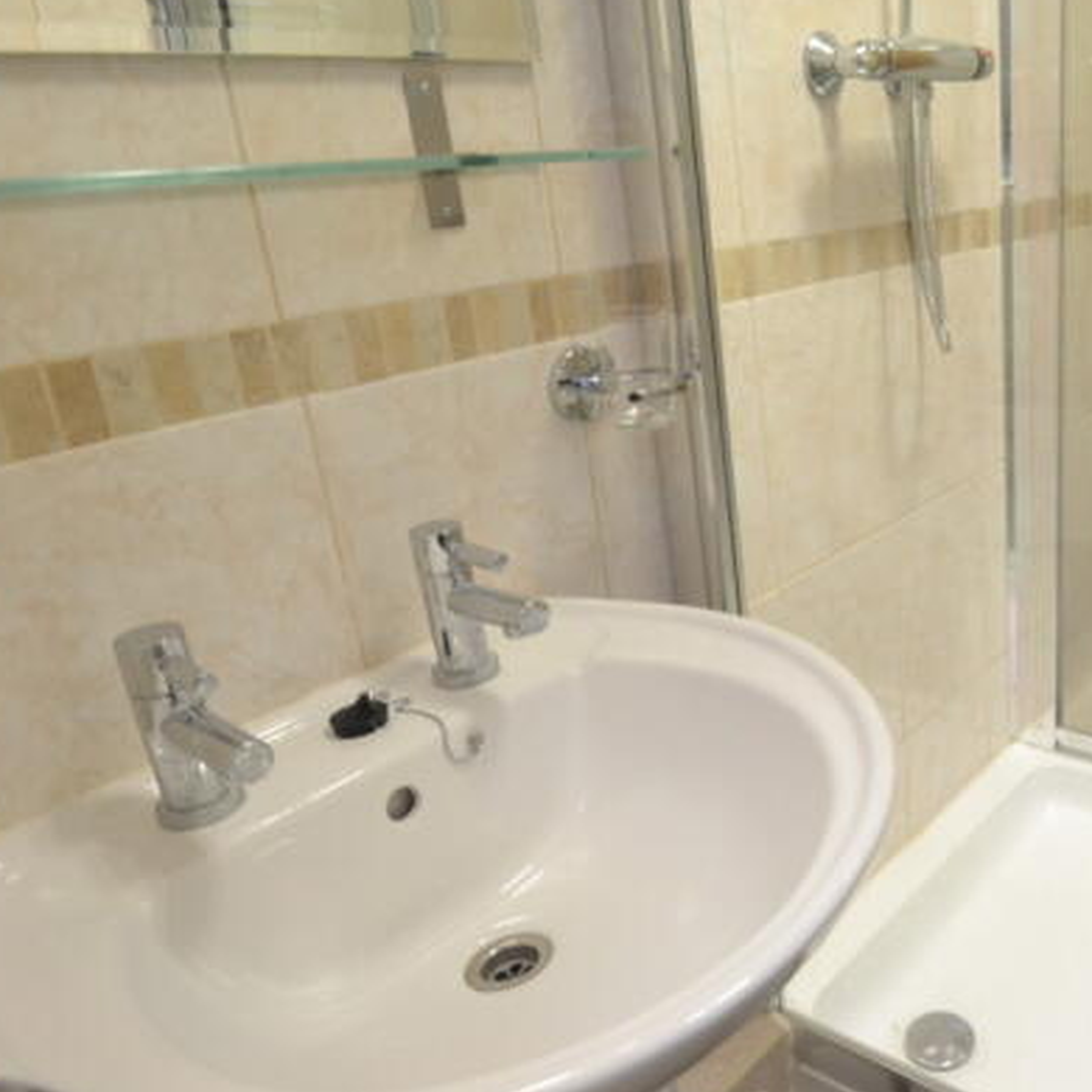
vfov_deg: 54.0
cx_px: 878
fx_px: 1071
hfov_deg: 50.7
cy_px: 505
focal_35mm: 30
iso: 2000
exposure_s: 1/60
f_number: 3.8
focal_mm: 14
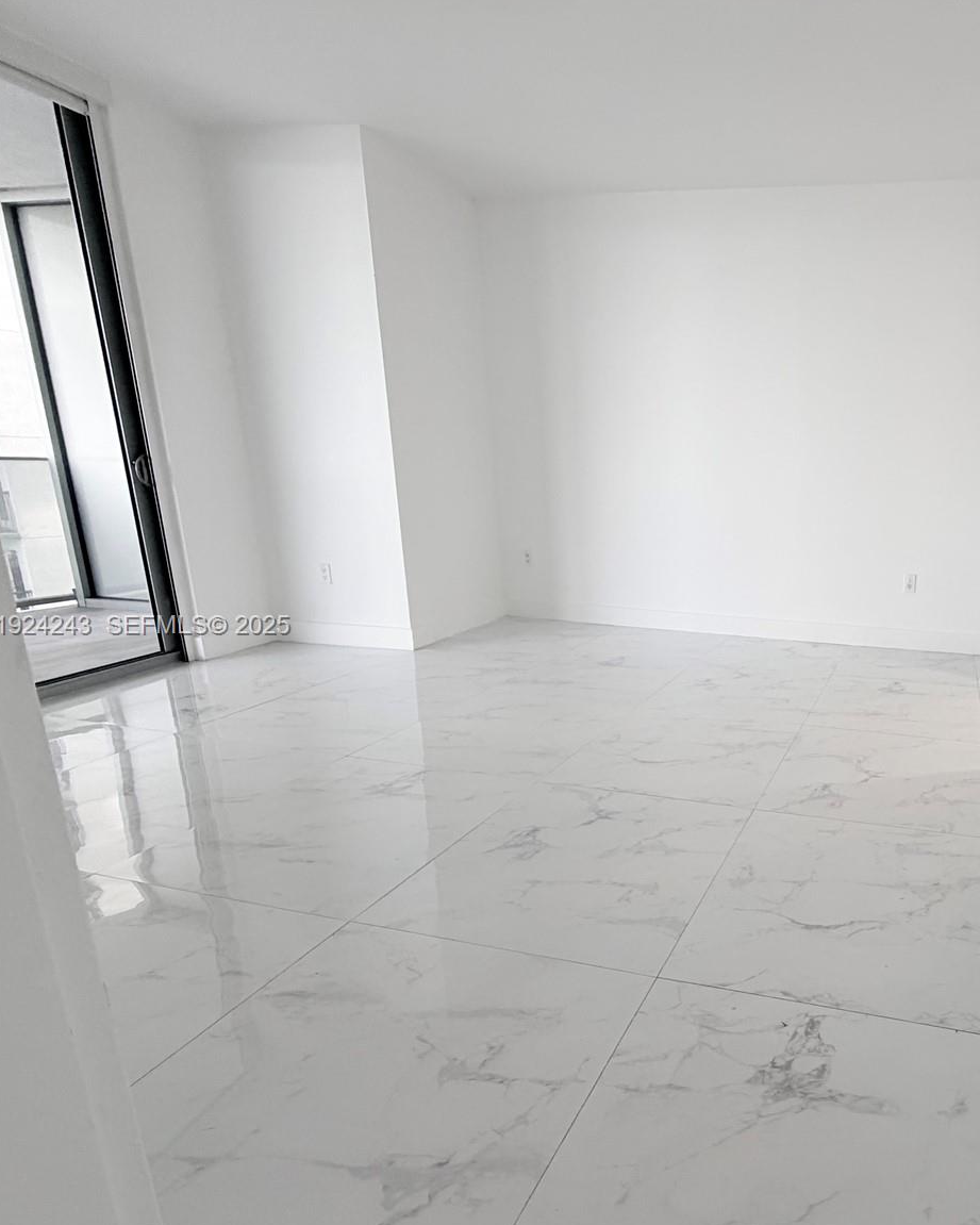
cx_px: 810
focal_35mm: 19
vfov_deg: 83.3
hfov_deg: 63.5
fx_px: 689
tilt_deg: -13.6
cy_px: 627
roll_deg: -1.8
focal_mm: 2.22
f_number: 2.2
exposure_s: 1/120
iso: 160
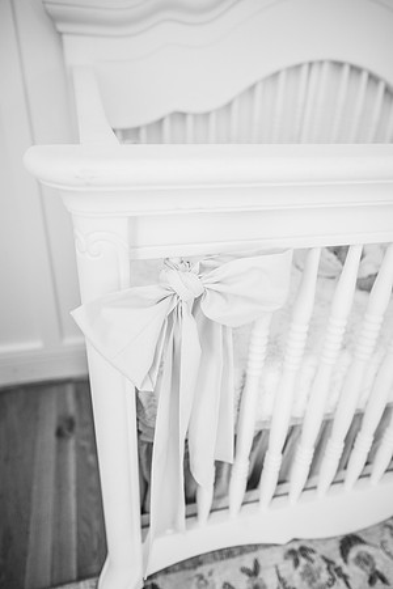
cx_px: 196
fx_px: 393
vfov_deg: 73.7
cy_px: 294
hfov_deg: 53.1
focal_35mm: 24
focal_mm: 24
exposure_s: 1/200
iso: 1600
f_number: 2.8
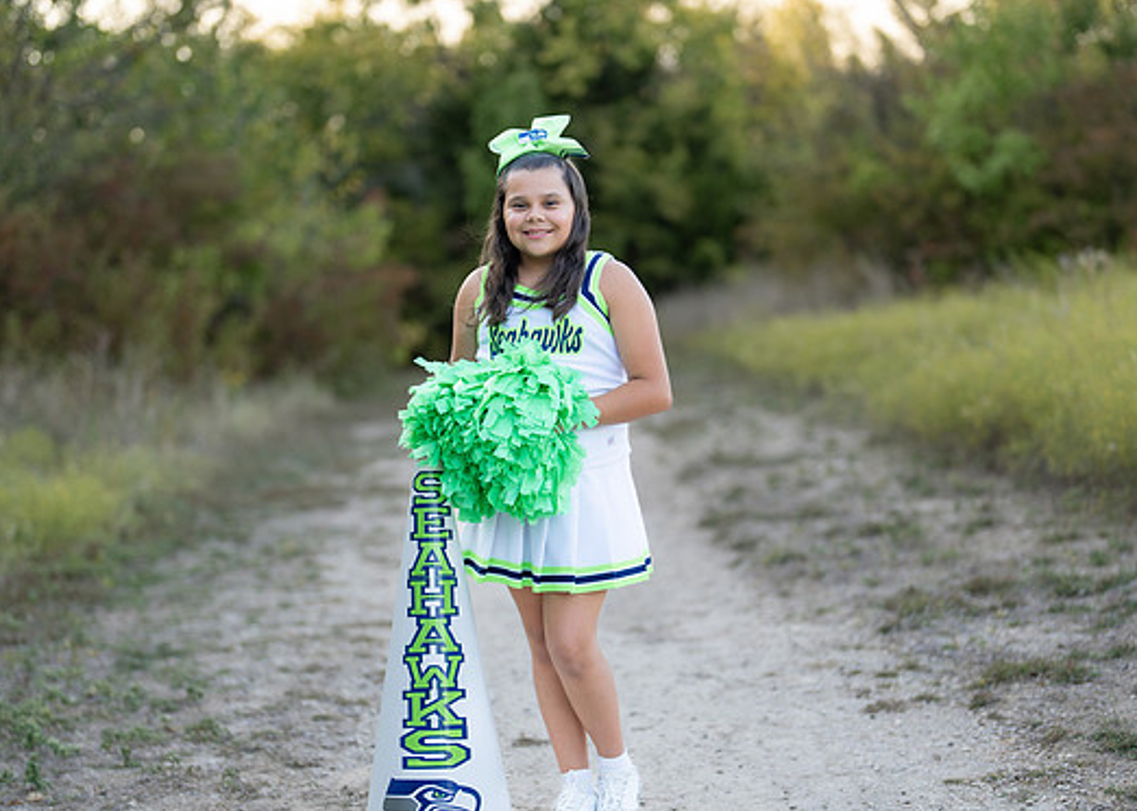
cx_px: 548
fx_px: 2226
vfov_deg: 20.6
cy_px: 467
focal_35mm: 69
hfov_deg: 28.6
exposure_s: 1/1000
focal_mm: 50
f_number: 1.2
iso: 100
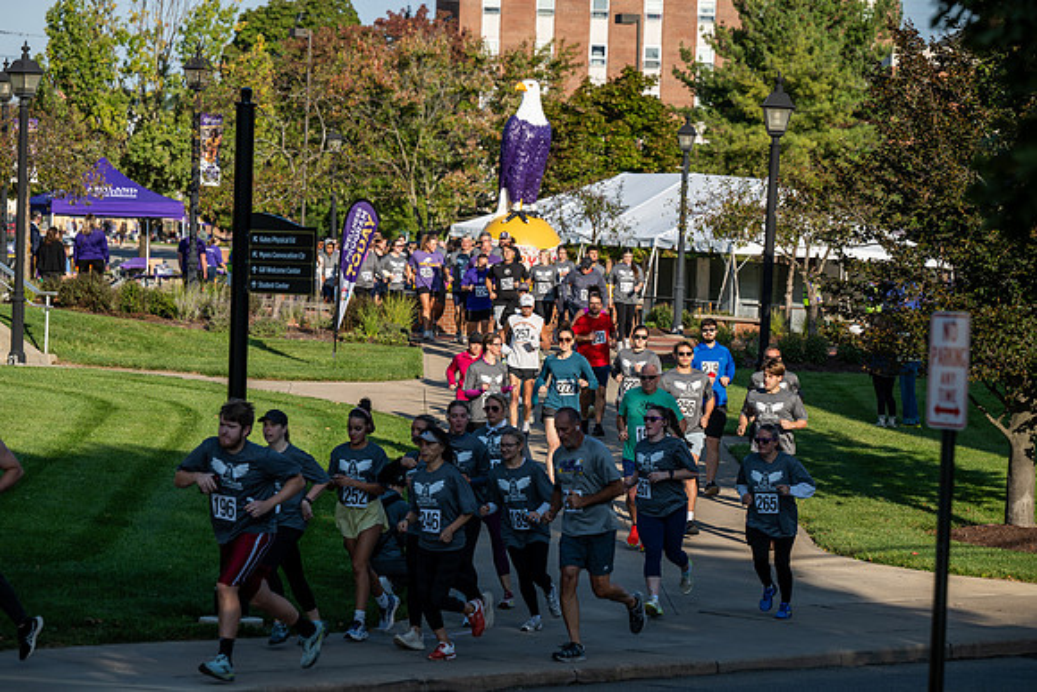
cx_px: 518
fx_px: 3889
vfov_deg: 10.2
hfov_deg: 15.2
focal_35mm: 135
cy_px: 346
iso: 100
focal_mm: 135
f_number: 4.5
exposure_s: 1/640
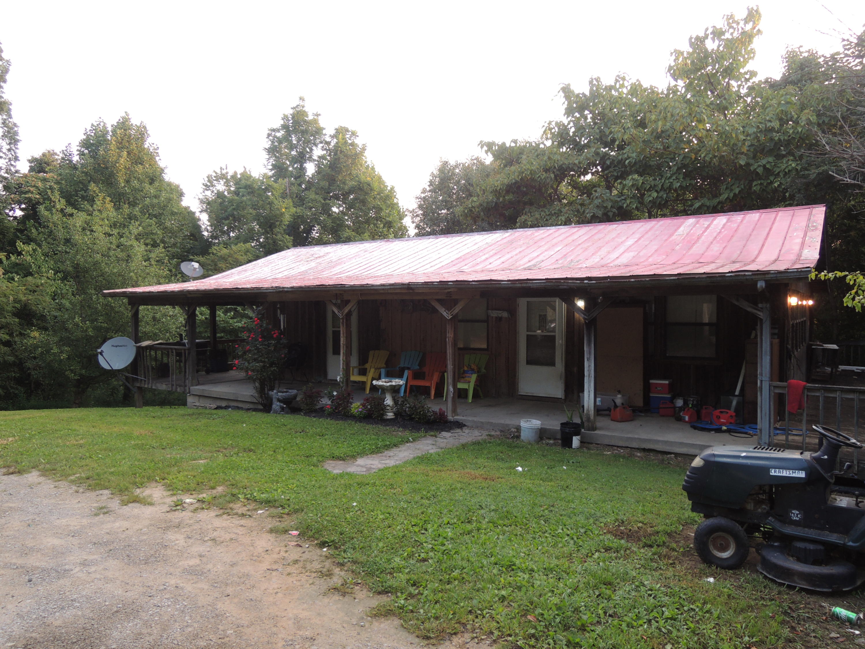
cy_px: 324
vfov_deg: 56.8
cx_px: 432
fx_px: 600
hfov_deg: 71.6
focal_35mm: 24
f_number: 2.8
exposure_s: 1/50
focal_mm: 4.3
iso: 100
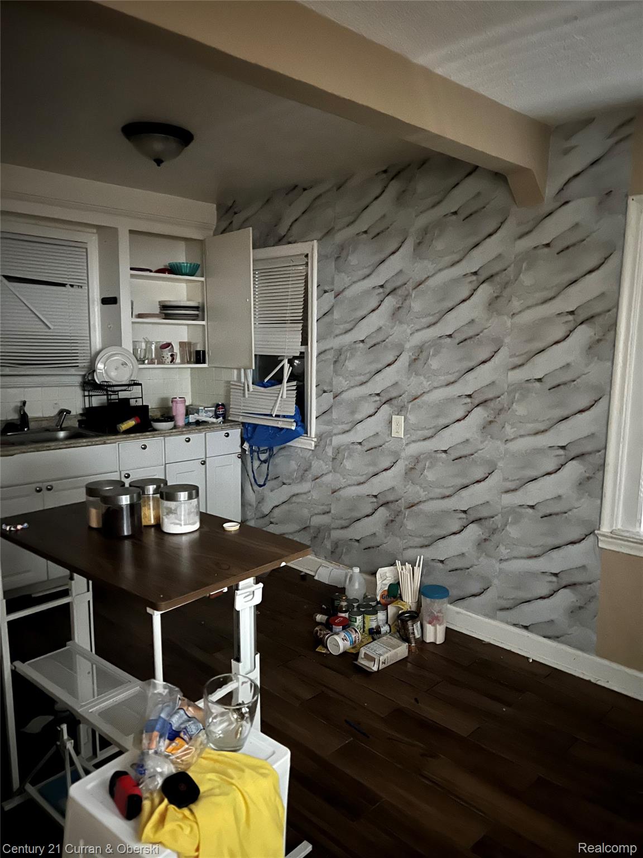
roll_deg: -0.6
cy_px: 429
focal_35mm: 26
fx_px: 644
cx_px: 322
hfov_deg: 53.1
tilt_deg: -8.5
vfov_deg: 67.3
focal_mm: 5.7
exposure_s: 1/2
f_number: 1.5
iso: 1250
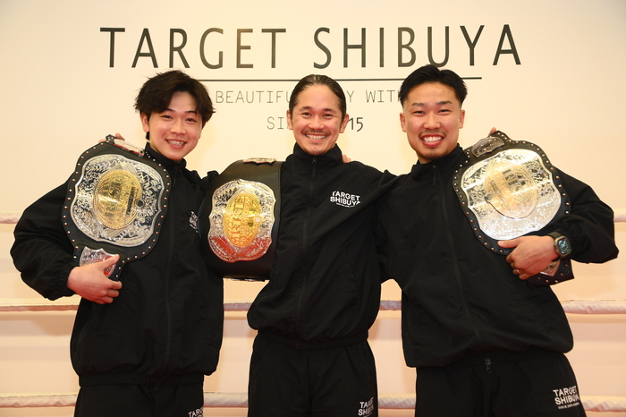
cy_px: 208
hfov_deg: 44.5
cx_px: 313
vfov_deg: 30.5
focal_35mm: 44
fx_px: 765
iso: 1600
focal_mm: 44
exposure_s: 1/200
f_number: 4.2
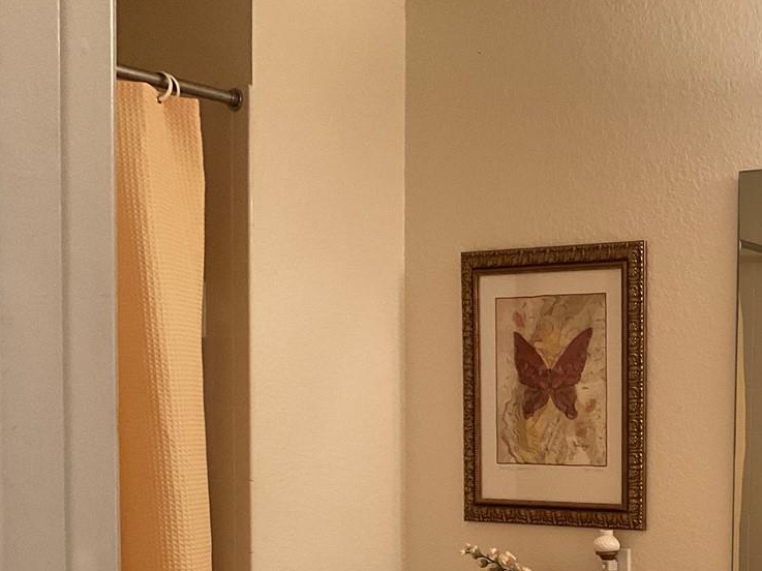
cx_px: 809
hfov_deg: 28.3
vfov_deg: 22.3
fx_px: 1386
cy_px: 577
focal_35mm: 63
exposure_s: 1/60
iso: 100
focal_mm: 3
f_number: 1.8
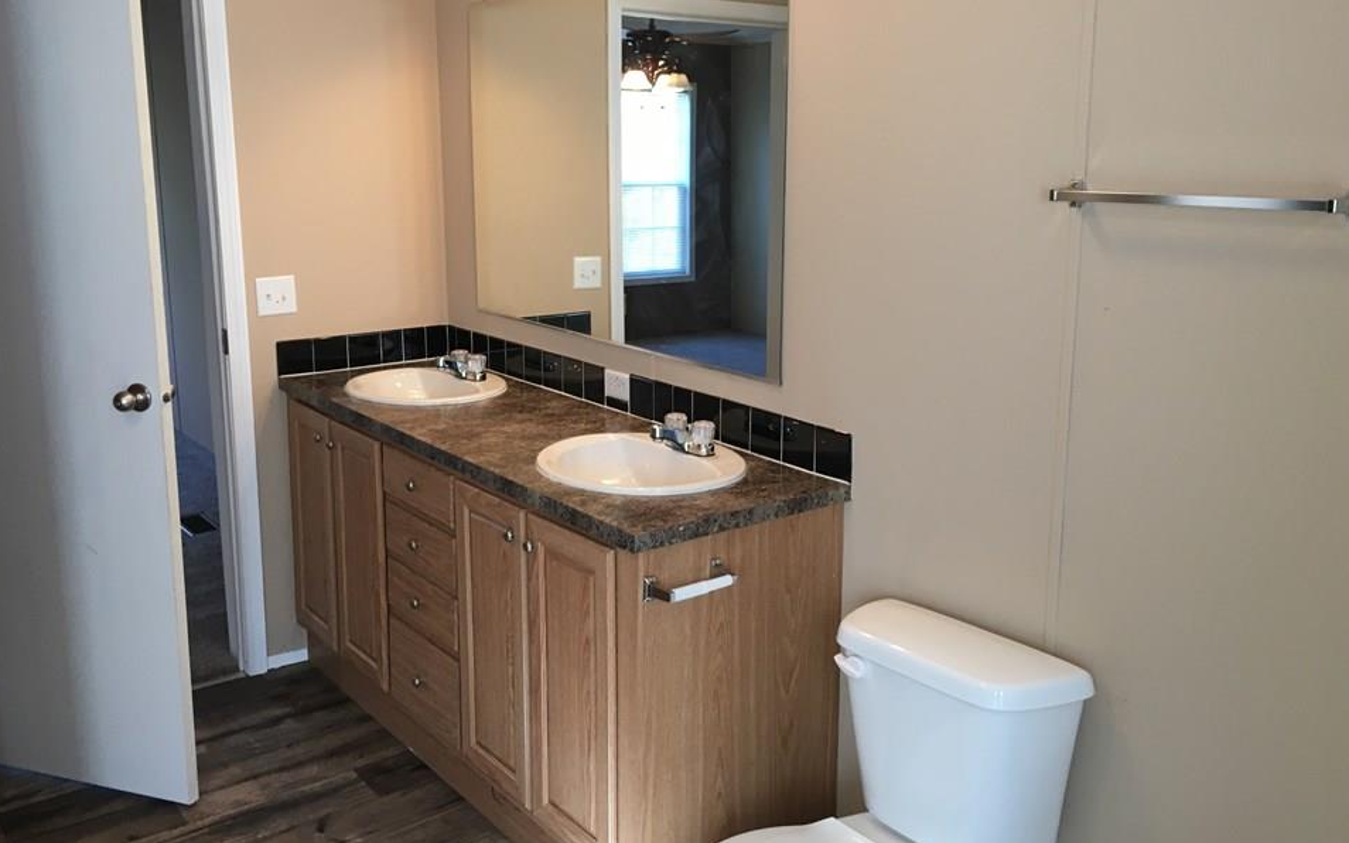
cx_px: 686
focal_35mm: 33
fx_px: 1213
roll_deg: +0.0
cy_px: 362
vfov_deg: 38.2
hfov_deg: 58.1
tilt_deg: -10.2
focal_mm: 4.15
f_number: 2.2
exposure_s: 1/30
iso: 80
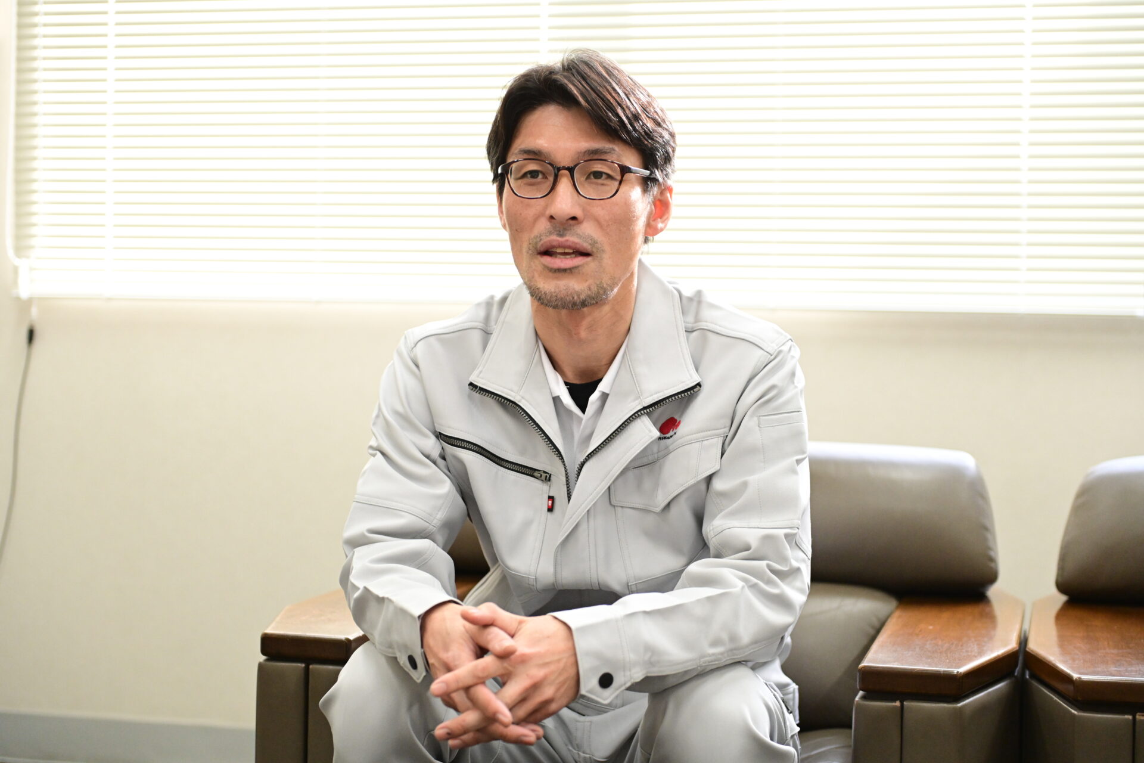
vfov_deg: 21.9
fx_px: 1970
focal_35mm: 62
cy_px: 382
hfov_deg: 32.4
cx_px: 572
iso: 3200
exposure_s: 1/800
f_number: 2.8
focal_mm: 62
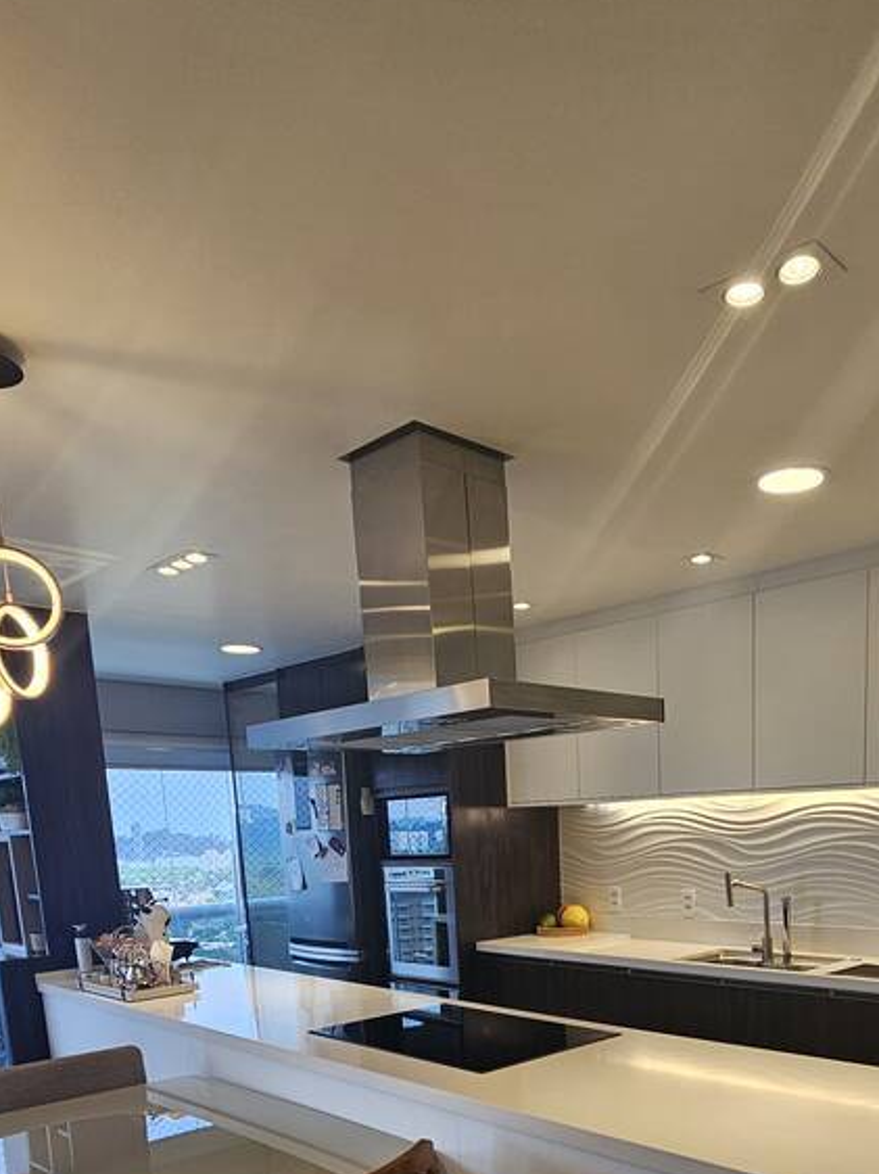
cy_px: 996
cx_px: 574
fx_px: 847
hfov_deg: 53.9
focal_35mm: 25
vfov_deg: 61.5
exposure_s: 1/120
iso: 64
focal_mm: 2.2
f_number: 2.2
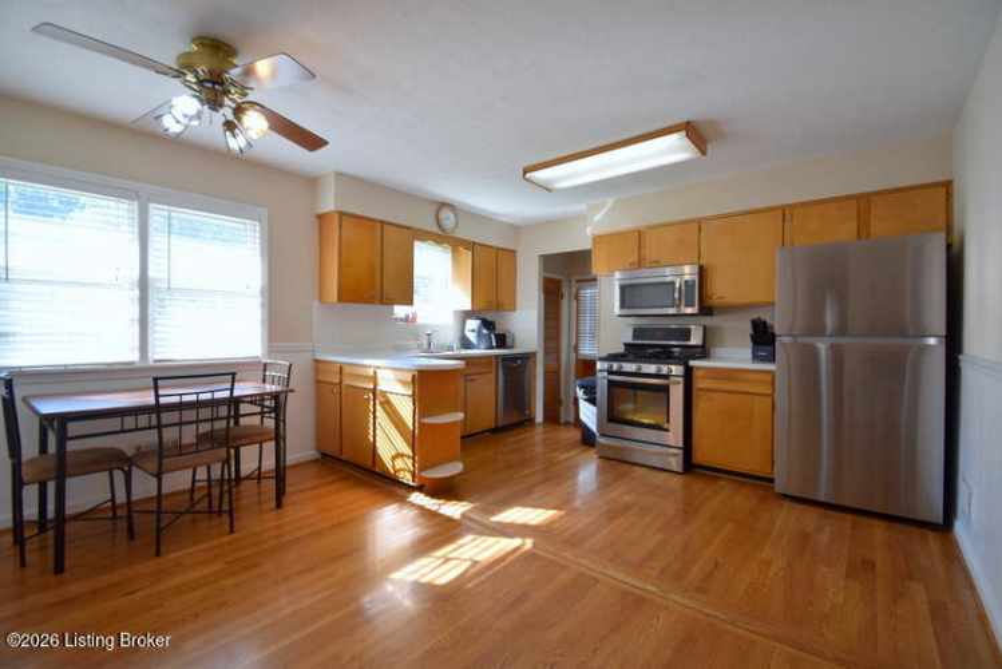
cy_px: 334
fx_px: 418
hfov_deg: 100.4
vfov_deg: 77.4
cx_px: 501
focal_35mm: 15
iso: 400
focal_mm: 10
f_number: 5
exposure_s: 1/100
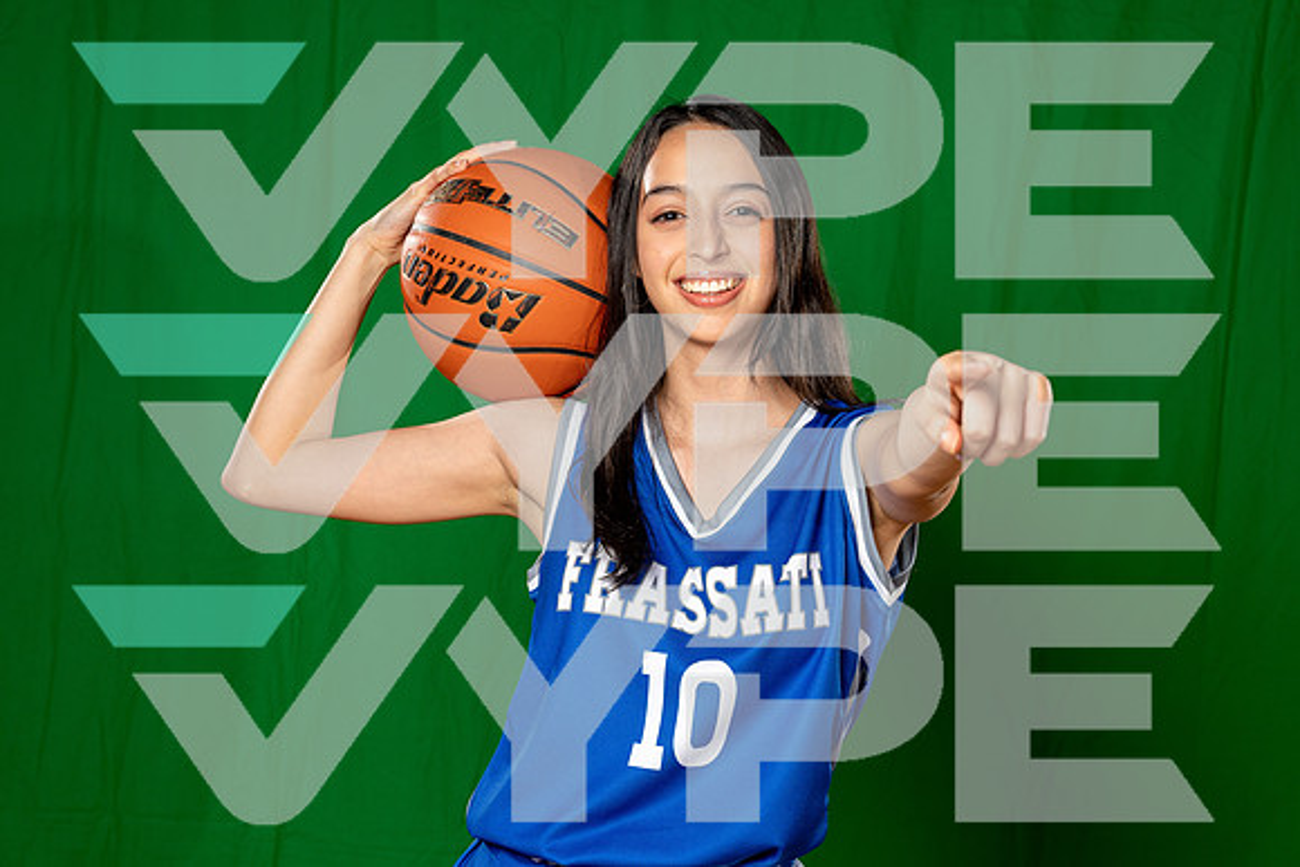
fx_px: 2456
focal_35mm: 68
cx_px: 650
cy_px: 434
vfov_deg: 20.0
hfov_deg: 29.6
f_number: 8
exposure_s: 1/250
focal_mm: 68
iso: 250
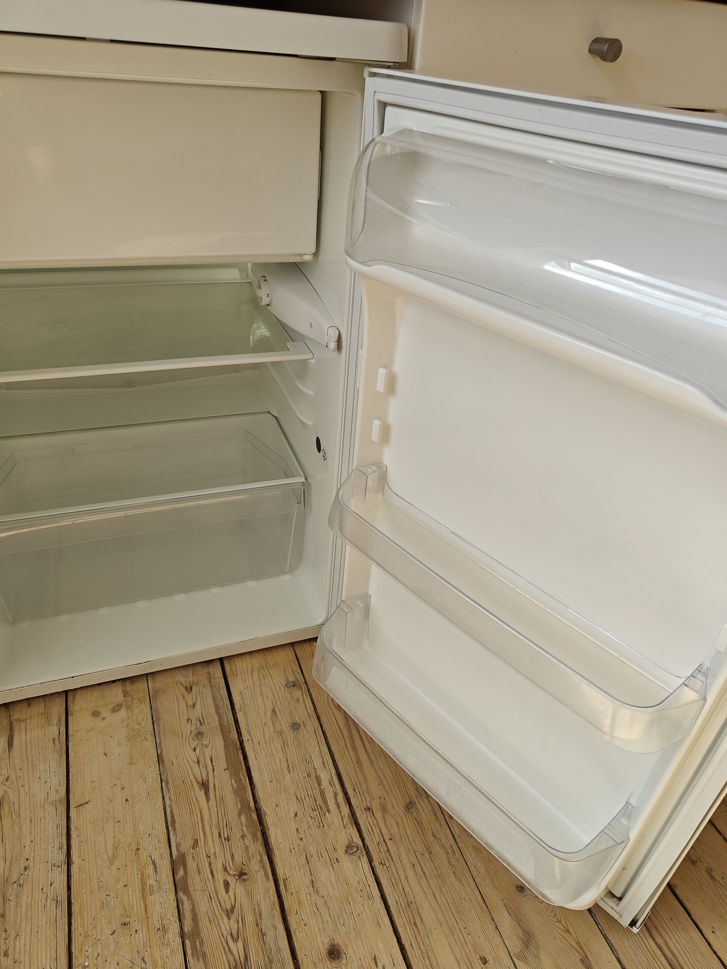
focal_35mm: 24
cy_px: 484
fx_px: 672
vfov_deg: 71.6
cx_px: 364
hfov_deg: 56.8
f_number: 1.8
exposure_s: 1/562
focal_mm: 5.59
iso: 50
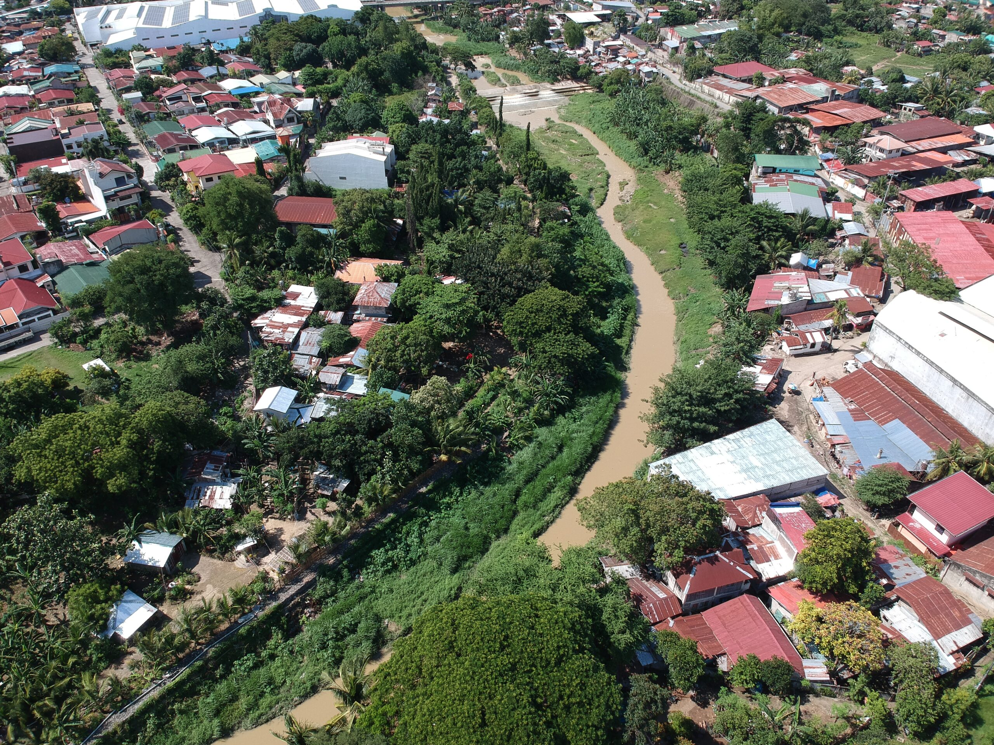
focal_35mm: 25
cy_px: 372
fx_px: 718
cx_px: 497
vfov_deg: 54.9
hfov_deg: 69.4
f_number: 2.6
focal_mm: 4.49
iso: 100
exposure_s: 1/640
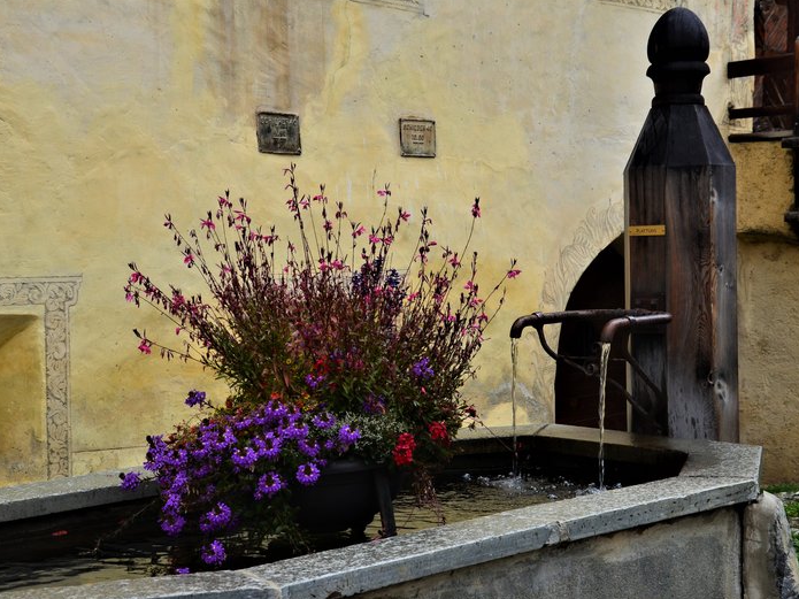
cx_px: 437
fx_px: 1454
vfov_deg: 23.3
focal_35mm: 63
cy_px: 301
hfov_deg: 30.7
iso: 320
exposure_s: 1/100
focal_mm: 38
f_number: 9
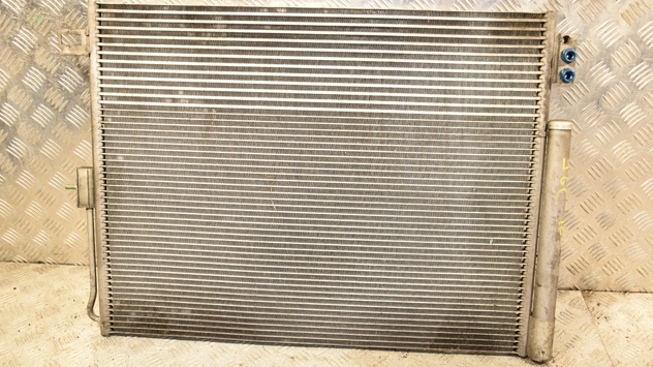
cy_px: 164
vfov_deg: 33.7
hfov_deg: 56.6
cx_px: 330
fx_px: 606
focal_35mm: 35
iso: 800
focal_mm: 22
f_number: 5
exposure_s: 1/160
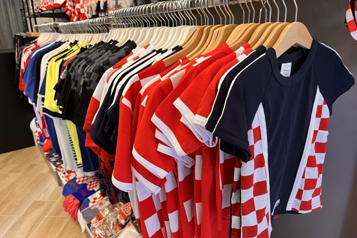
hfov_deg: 65.5
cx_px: 176
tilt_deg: -21.0
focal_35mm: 28
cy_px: 128
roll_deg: +1.2
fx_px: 278
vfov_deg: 46.3
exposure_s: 1/50
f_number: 1.6
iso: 64
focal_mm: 5.1
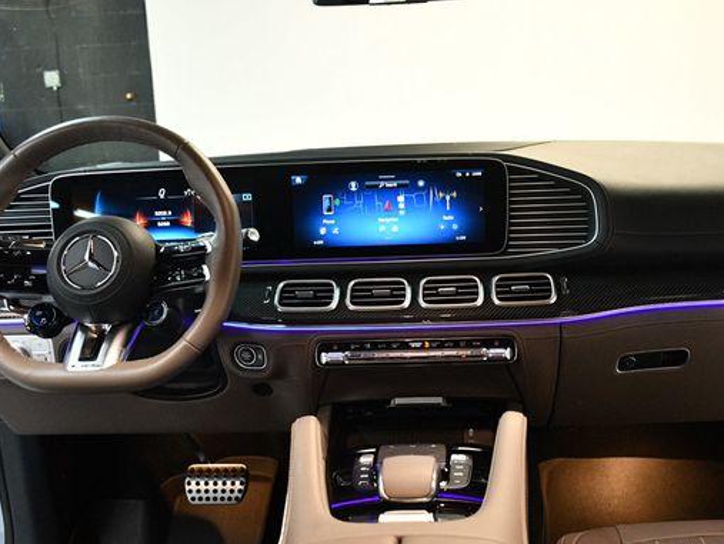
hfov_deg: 46.7
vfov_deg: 36.0
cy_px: 303
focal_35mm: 40
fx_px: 837
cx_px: 410
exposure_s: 1/60
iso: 3200
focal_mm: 22
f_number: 3.5
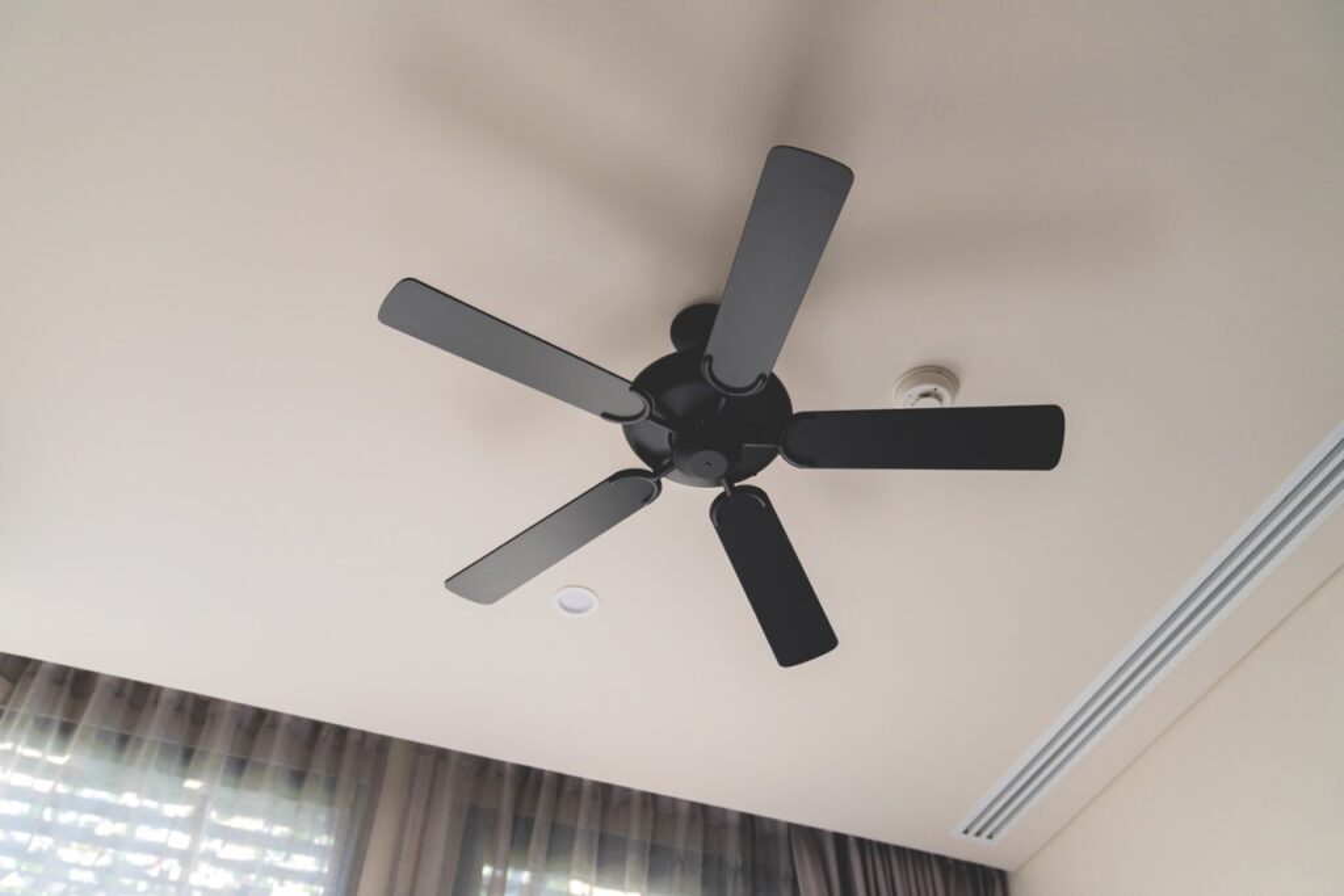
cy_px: 448
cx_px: 672
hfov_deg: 55.8
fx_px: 1269
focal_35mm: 34
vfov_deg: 38.9
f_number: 2.8
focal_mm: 34
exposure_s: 1/400
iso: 400
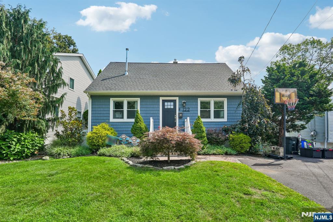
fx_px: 153
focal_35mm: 16
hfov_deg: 95.0
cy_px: 111
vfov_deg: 72.0
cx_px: 166
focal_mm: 16.5
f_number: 8
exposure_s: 1/100
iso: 100
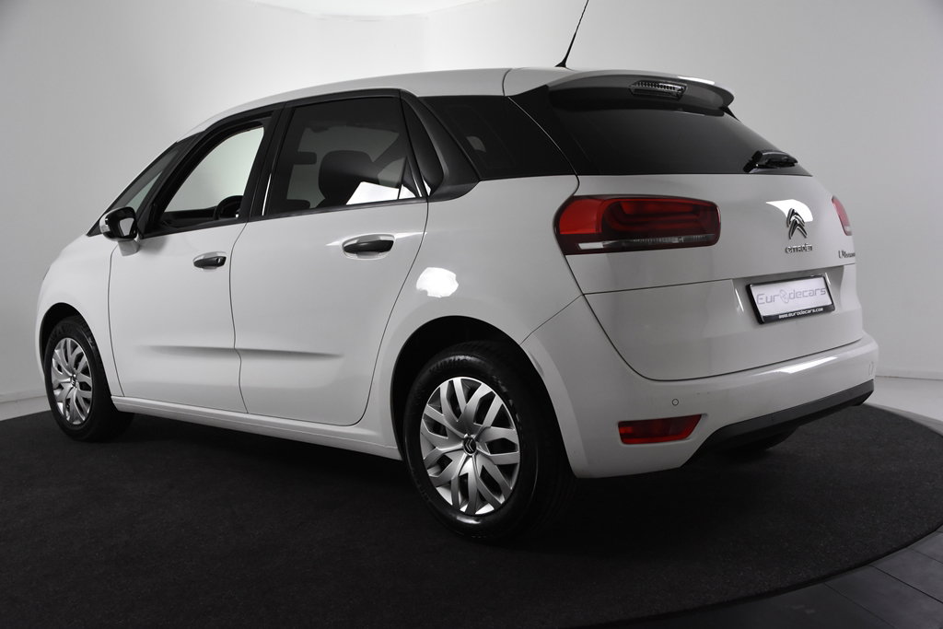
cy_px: 314
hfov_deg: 49.5
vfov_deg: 34.2
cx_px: 472
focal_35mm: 39
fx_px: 1022
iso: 1600
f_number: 5.6
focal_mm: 26
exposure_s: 1/125
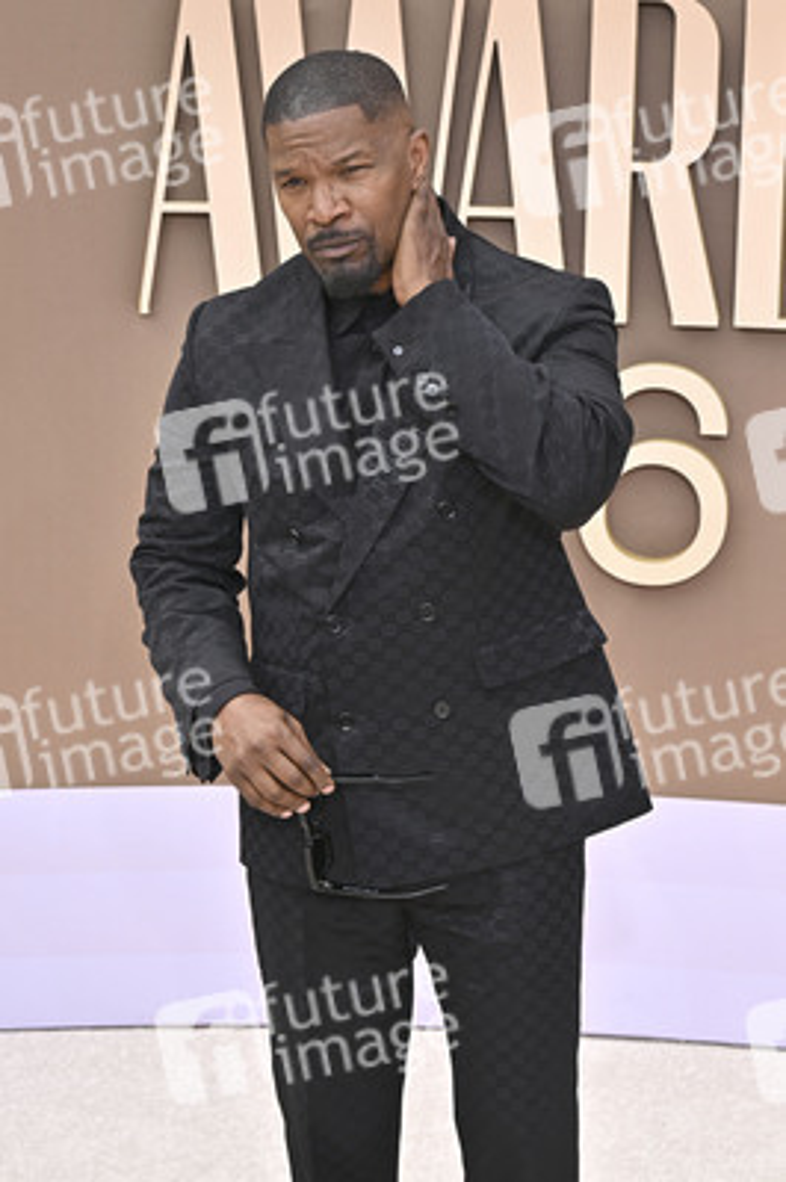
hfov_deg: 14.2
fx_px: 3149
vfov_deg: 21.3
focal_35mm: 96
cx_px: 393
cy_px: 591
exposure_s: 1/320
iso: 400
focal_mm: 96
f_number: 10
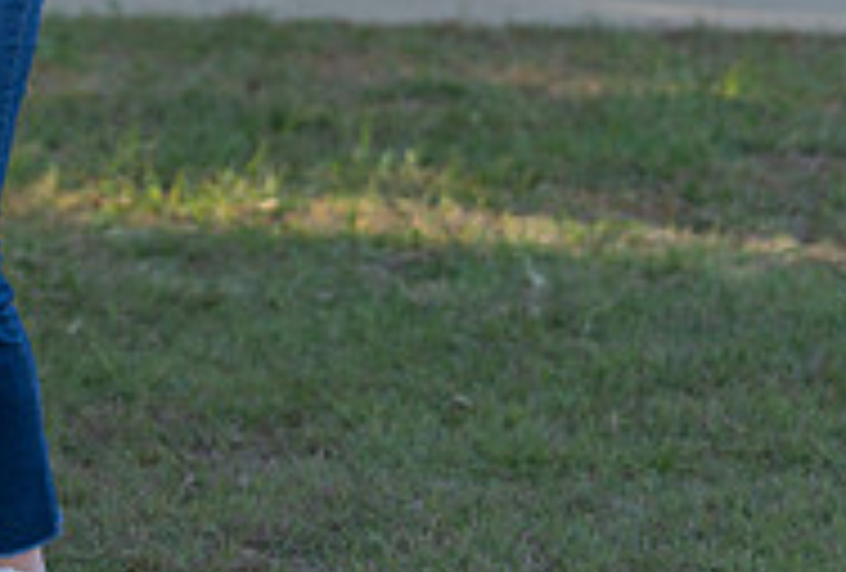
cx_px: -198
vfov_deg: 5.7
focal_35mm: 240
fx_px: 5663
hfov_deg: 8.4
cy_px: -114
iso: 125
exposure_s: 1/320
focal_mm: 70
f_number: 2.8
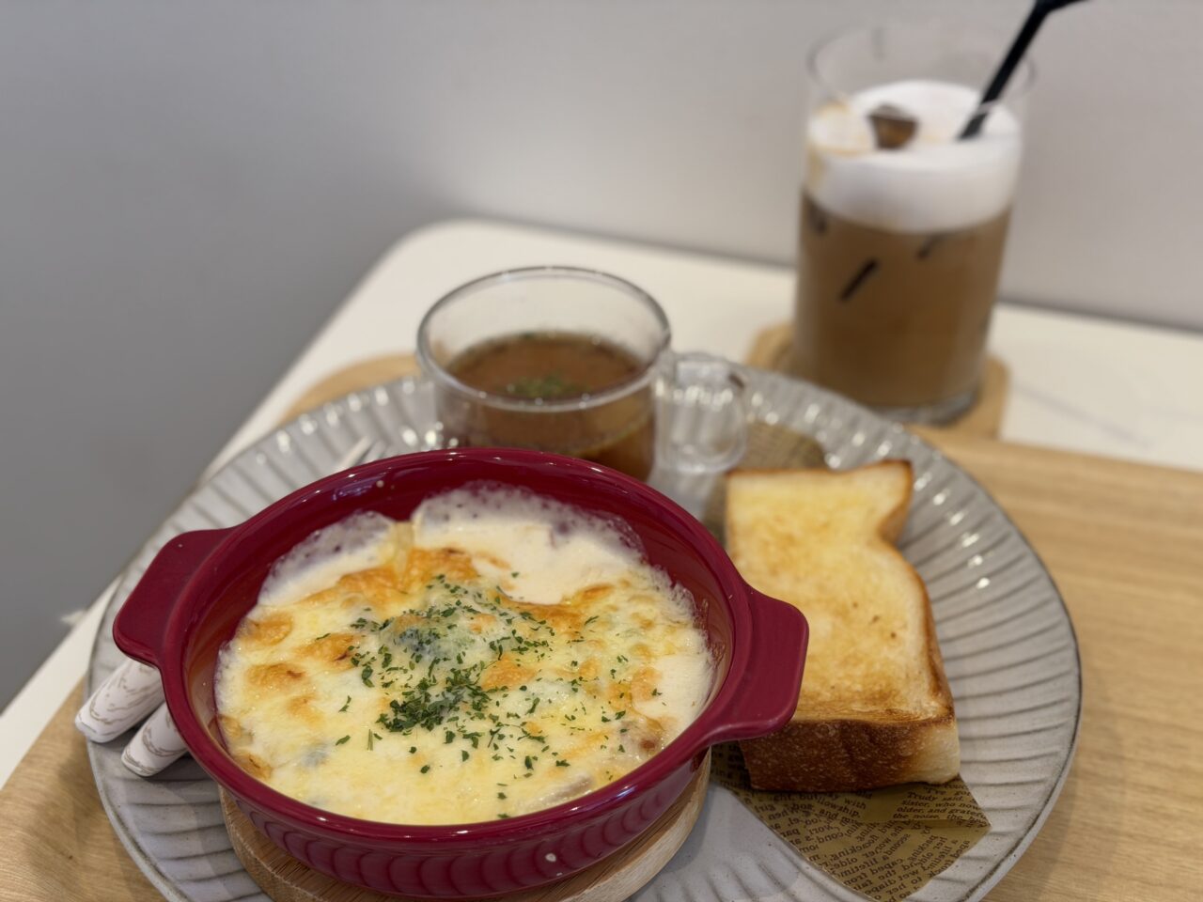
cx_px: 602
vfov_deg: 30.3
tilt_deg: -36.7
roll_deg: +0.2
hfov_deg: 39.7
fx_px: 1668
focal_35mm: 48
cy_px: 451
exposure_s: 1/173
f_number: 1.78
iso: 50
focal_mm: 6.76
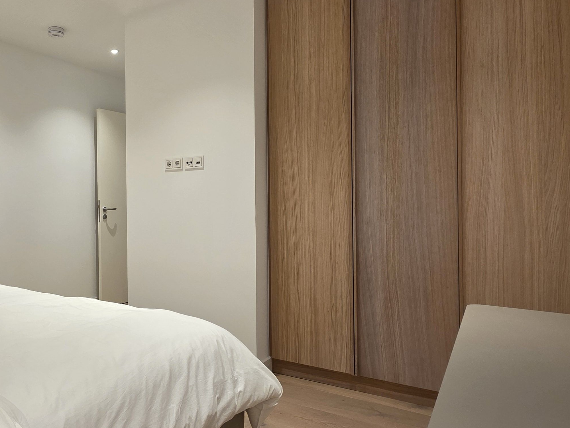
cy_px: 206
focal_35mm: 26
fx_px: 428
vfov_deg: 53.1
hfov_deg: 64.6
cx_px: 167
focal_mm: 2.2
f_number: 1.9
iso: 125
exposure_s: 1/100
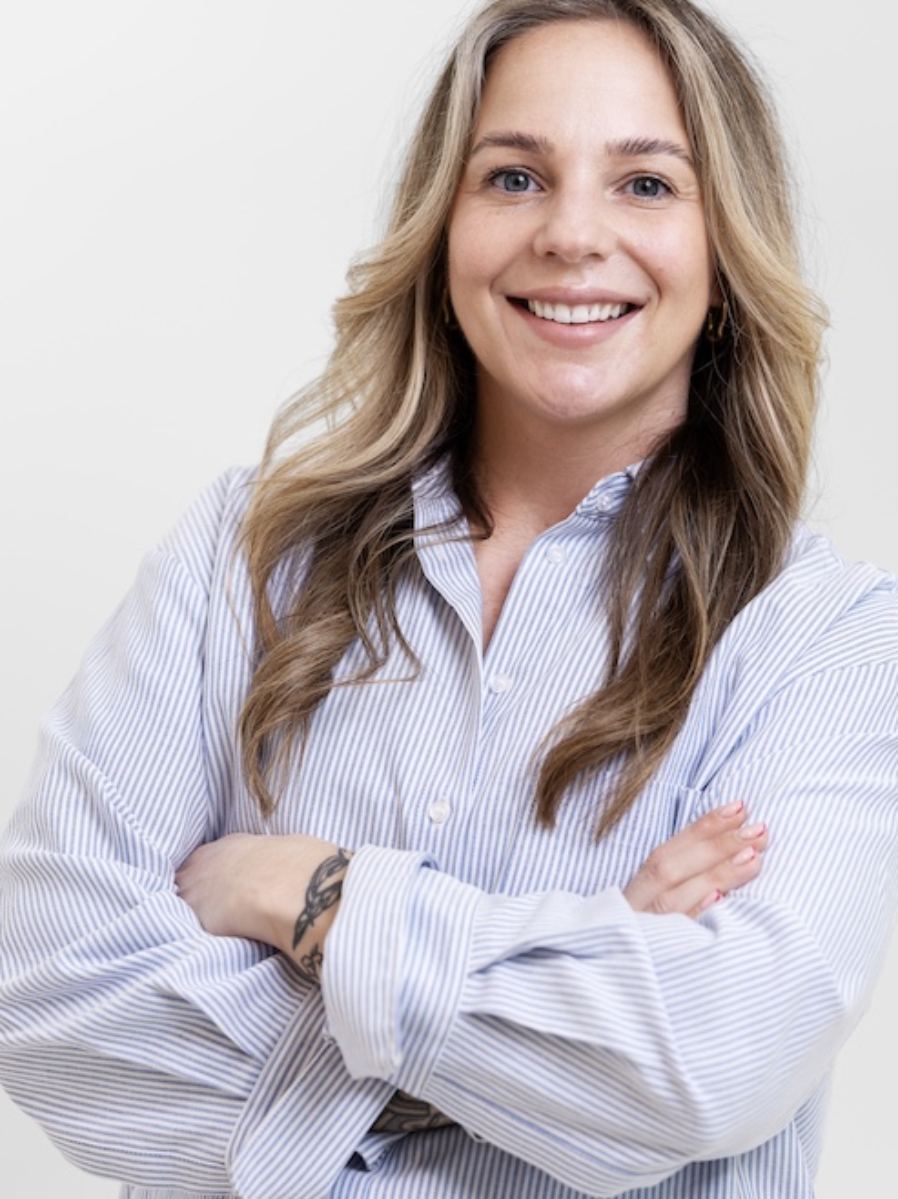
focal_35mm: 119
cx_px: 504
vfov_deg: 16.6
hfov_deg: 12.4
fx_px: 4119
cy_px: 643
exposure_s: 1/125
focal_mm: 110
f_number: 3.6
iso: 500
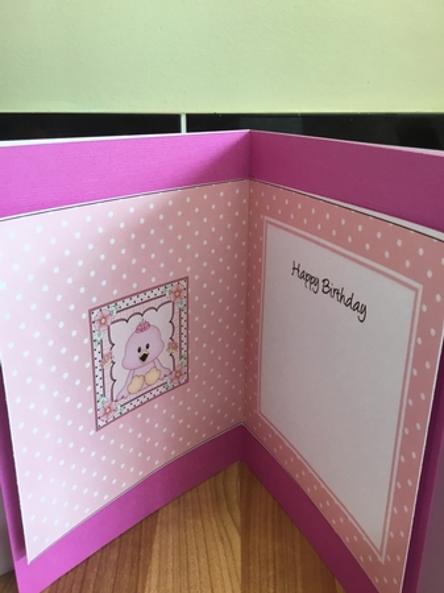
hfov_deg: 45.4
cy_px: 296
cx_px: 222
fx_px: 531
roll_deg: +0.8
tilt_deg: -20.4
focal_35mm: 31
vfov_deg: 58.4
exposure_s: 1/33
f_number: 2.4
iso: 80
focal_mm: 3.3
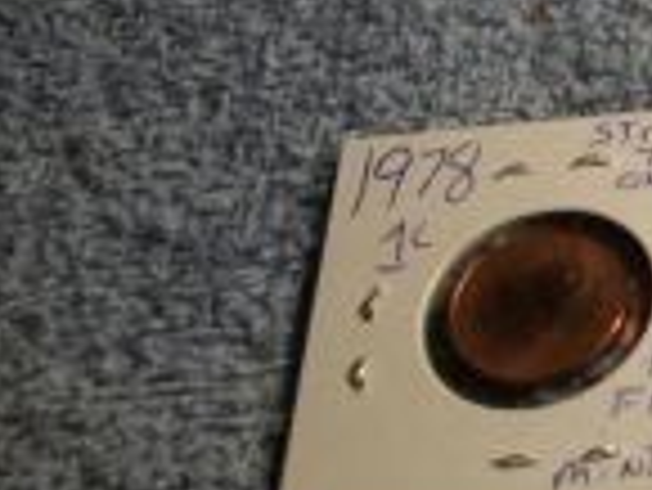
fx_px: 2488
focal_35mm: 132
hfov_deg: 14.0
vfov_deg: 11.2
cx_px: 967
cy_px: 193
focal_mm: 5.7
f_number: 2.9
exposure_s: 1/200
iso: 80
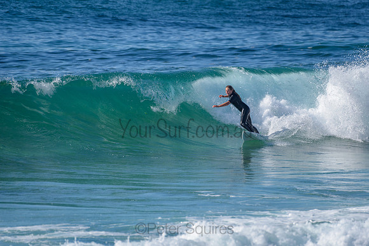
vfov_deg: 2.2
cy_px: 97
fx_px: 6283
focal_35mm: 613
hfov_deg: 3.4
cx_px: 226
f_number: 5.6
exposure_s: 1/2000
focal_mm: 500
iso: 200
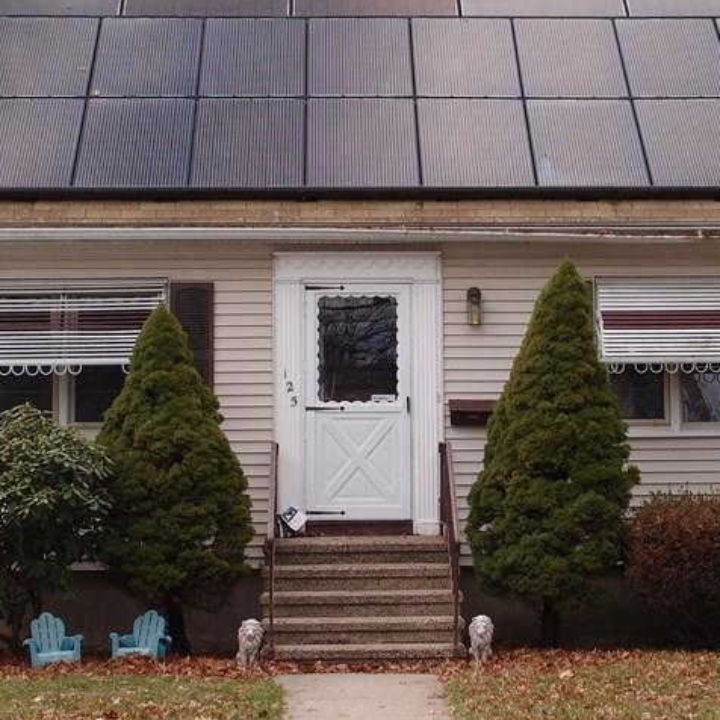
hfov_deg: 18.3
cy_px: 324
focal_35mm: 95
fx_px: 2236
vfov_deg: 18.3
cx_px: 424
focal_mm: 10.83
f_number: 2.8
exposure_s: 1/400
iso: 100
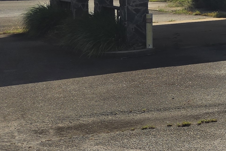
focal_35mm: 98
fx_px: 615
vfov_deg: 13.5
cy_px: -40
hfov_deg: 16.5
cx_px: 434
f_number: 1.8
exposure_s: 1/3531
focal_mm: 5.4
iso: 25
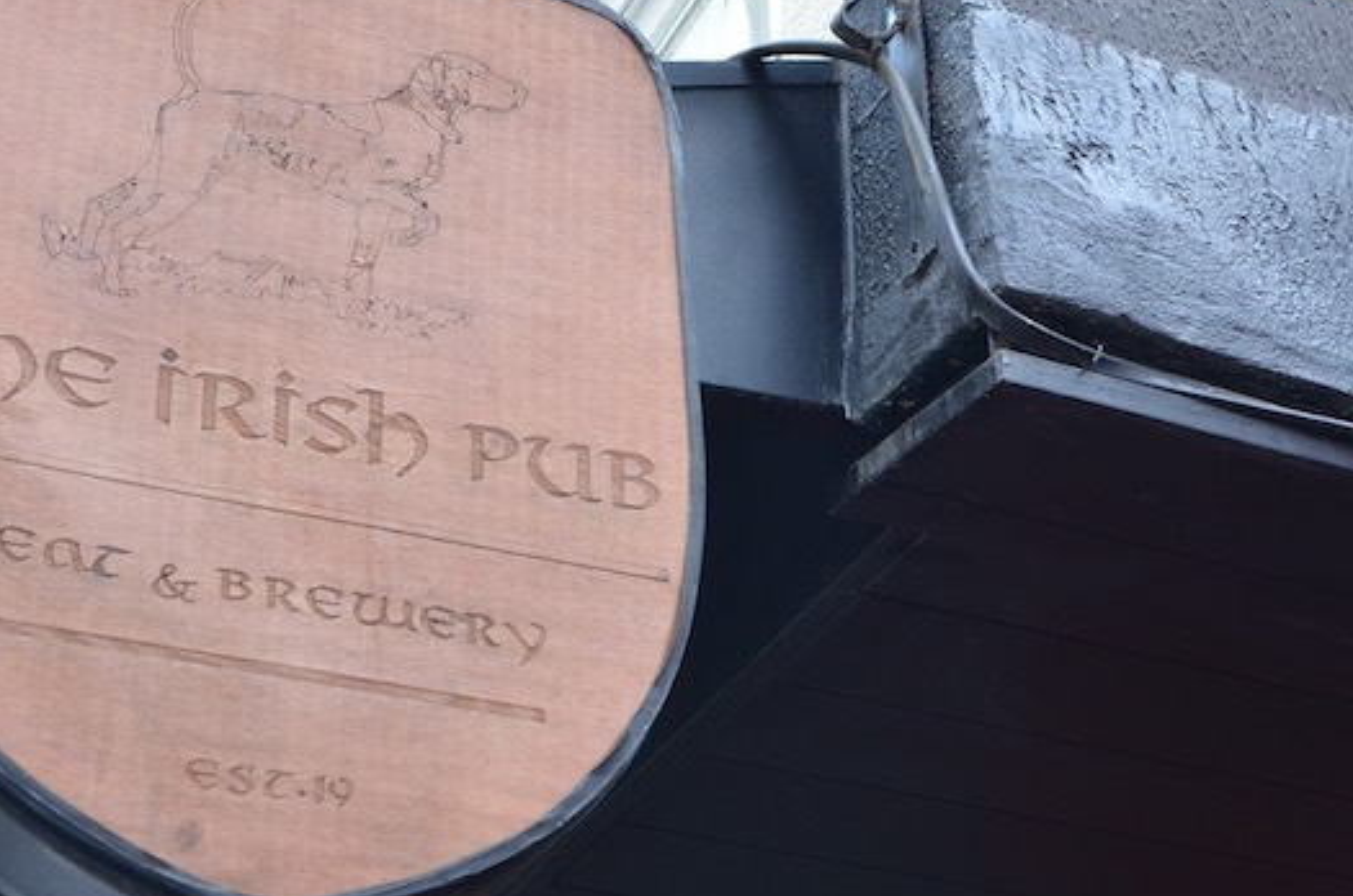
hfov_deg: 25.4
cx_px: 706
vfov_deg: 17.0
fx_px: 3001
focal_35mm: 80
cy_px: 407
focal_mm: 28
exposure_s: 1/160
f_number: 6.3
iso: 400
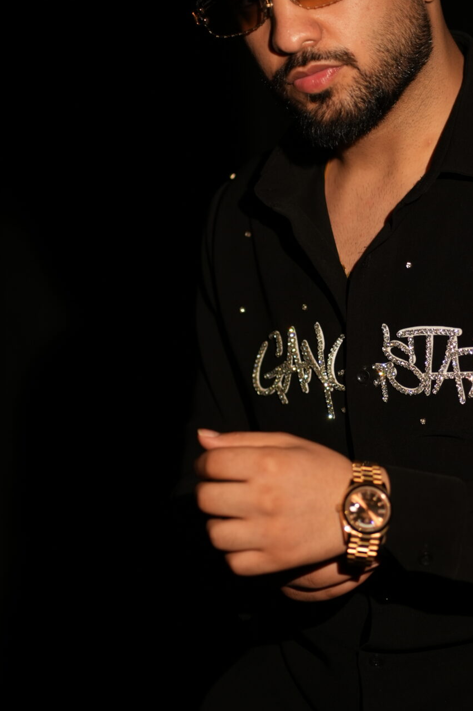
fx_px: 3372
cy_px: 345
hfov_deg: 8.0
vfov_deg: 12.0
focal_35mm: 171
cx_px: 368
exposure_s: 1/160
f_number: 2
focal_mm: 85
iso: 250
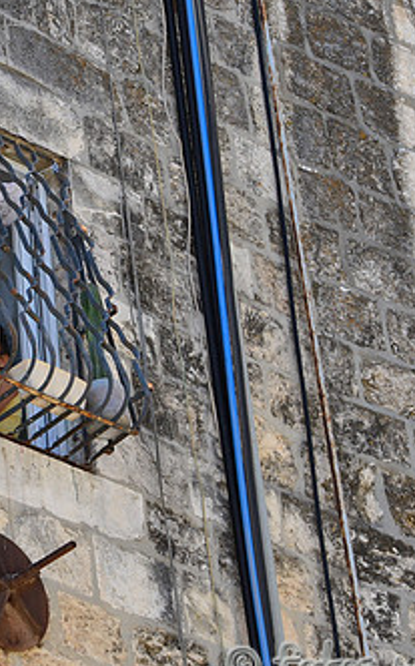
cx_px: -34
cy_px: 351
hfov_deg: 6.5
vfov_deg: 10.5
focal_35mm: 200
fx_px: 3623
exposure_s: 1/800
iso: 400
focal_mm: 75
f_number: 7.1
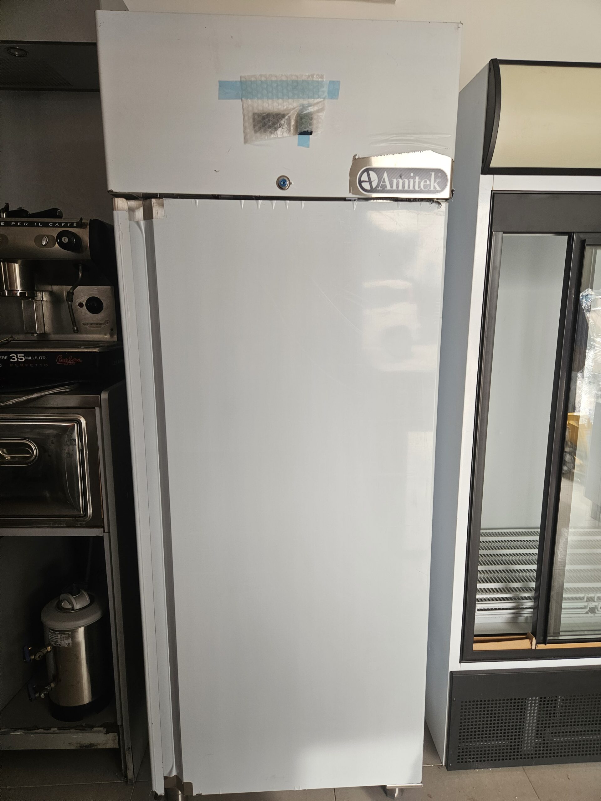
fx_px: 532
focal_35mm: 23
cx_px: 300
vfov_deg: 73.9
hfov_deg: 58.9
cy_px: 400
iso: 200
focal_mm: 5.4
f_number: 1.8
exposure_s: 1/190
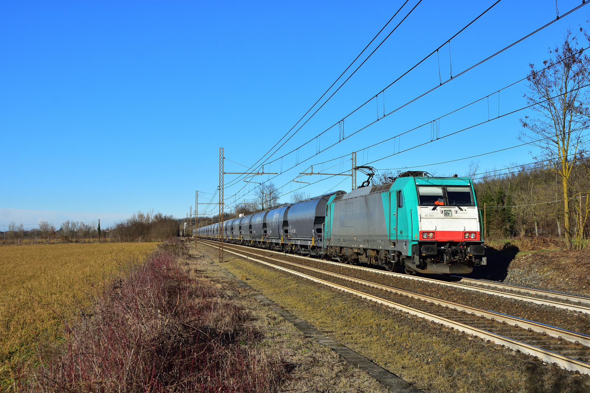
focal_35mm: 48
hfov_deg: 41.1
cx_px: 295
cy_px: 196
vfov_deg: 28.1
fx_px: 787
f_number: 7.1
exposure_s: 1/800
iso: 200
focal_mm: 32
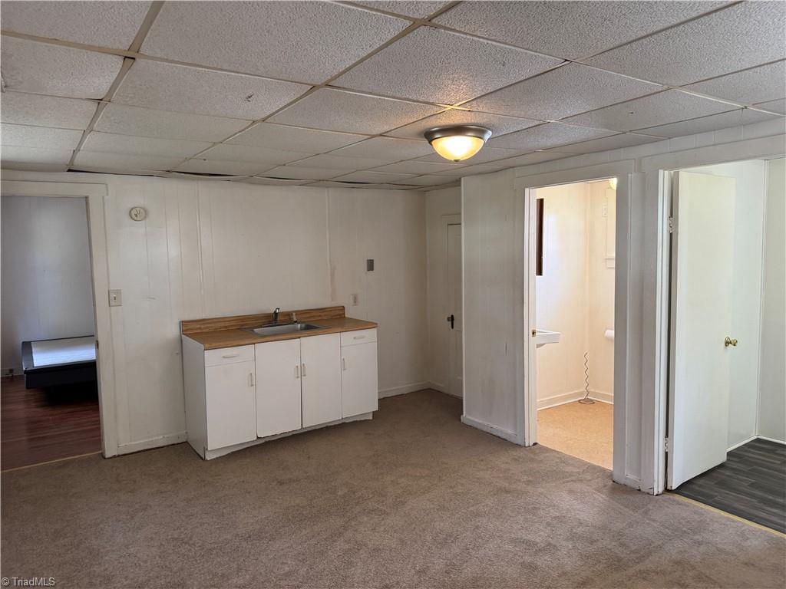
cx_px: 393
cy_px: 294
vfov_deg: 56.8
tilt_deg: -1.2
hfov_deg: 71.6
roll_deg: +1.4
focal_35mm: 24
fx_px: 545
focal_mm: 6.76
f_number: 1.78
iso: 160
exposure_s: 1/120
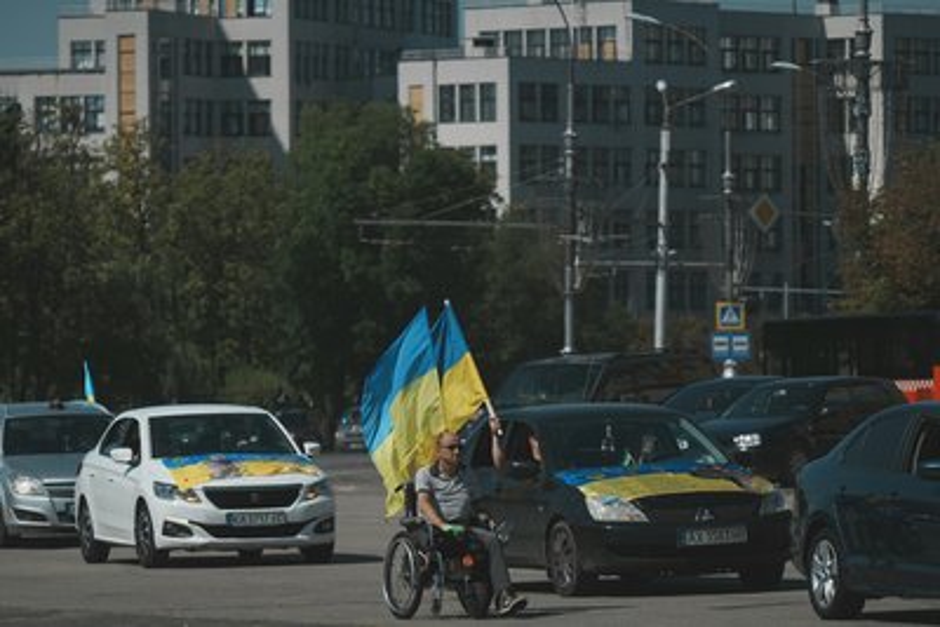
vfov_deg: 7.2
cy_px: 314
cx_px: 470
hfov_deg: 10.8
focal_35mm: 190
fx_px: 4963
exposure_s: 1/5000
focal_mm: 190
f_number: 5.6
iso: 100
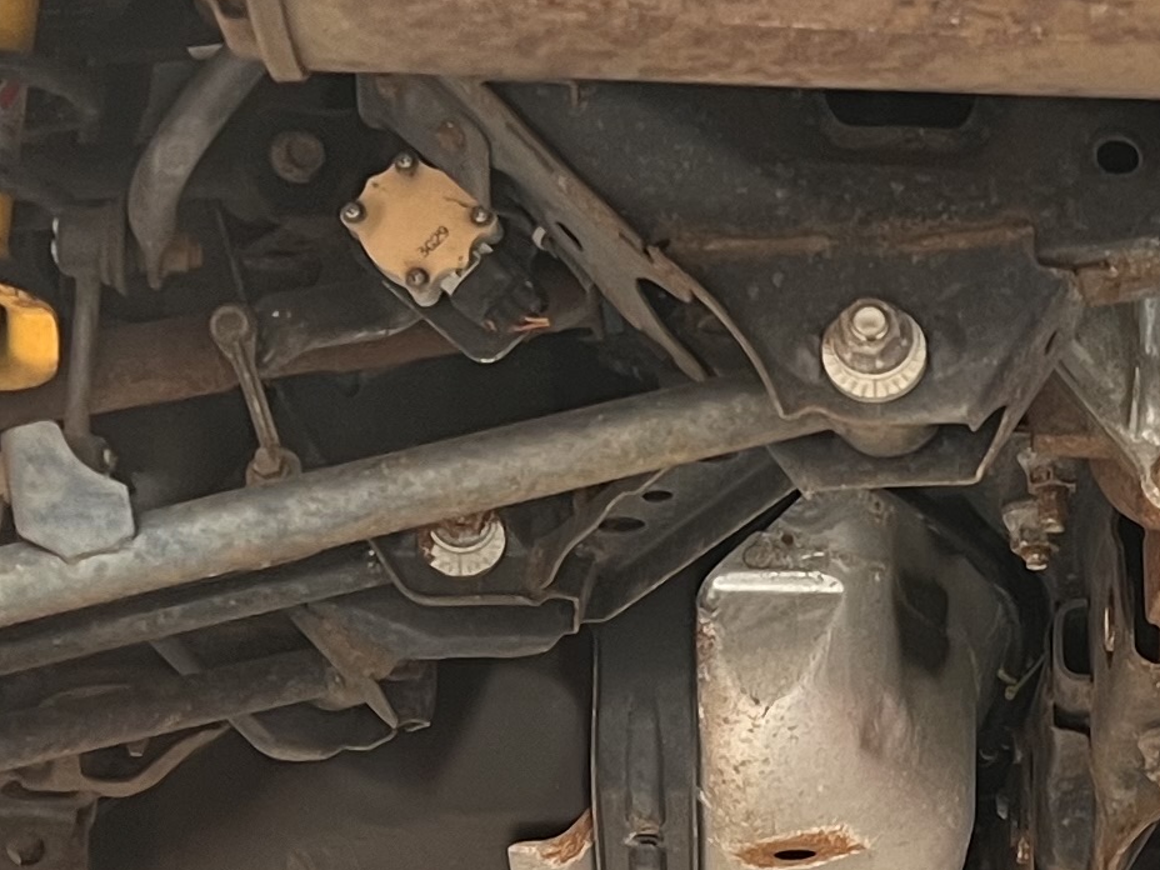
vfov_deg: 13.0
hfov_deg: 16.7
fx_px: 3787
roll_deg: +3.7
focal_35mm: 113
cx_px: 1399
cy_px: 718
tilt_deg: +17.2
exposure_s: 1/60
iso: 100
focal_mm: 5.7
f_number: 1.5
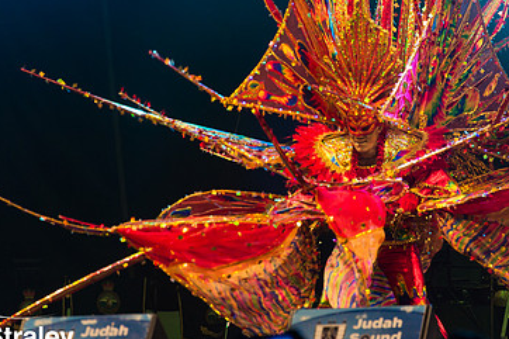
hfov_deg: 6.4
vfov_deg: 4.3
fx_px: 4522
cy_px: 107
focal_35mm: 320
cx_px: 356
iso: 2500
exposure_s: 1/320
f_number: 5.6
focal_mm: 200
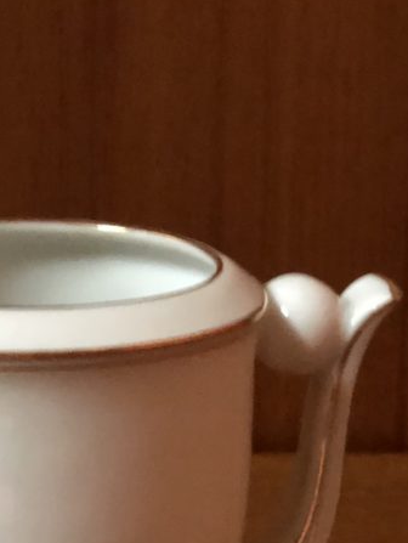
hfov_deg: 12.3
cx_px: 18
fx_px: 1867
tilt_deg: -15.9
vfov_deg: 16.5
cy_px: 377
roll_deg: -0.3
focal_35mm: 119
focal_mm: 6
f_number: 2.4
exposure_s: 1/8
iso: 200
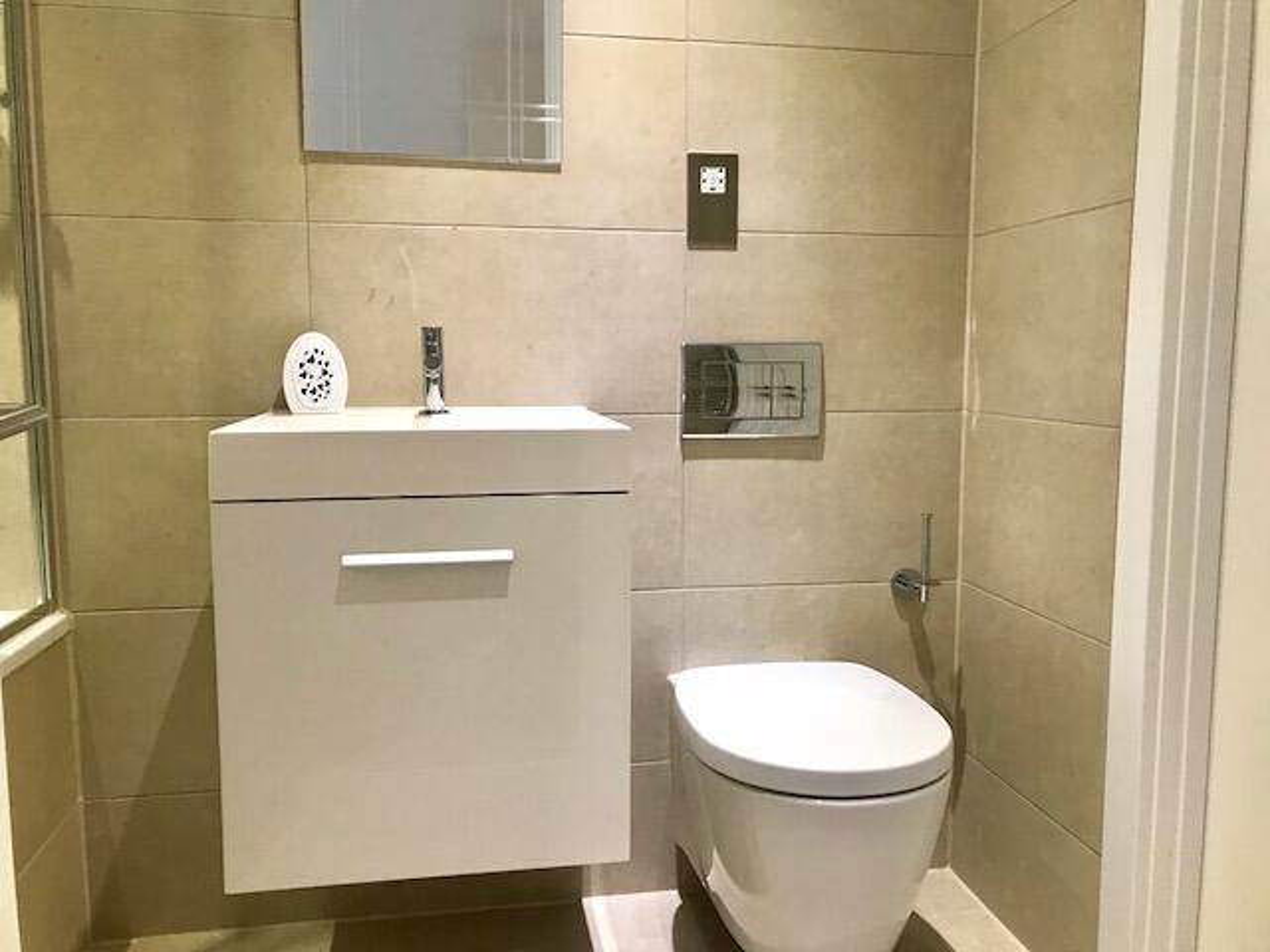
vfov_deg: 49.7
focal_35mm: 28
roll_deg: -0.4
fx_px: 1027
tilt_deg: -5.8
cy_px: 476
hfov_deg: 63.4
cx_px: 635
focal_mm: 3.99
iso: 32
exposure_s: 1/25
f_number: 1.8
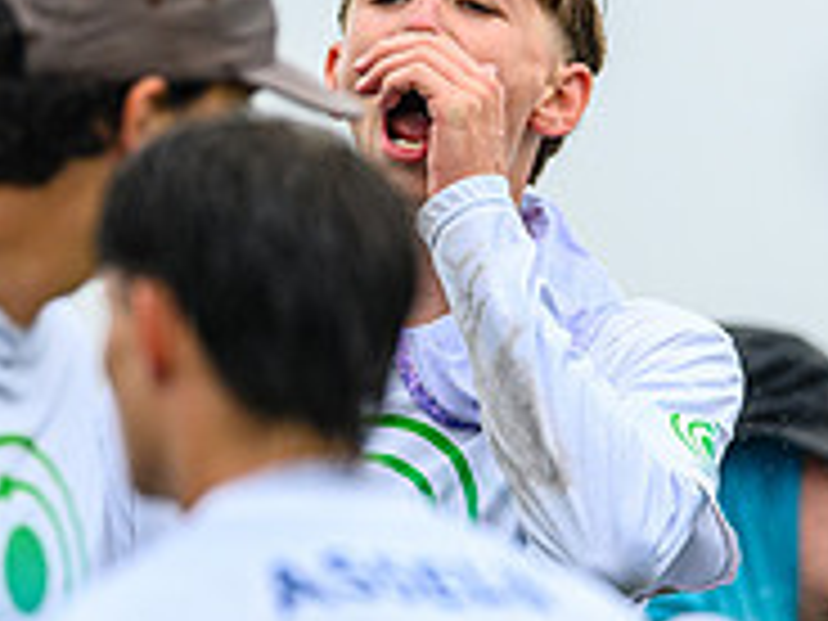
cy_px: 322
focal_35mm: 1212
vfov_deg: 1.2
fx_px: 28991
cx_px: 616
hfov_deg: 1.6
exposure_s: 1/1250
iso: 400
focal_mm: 400
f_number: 3.2
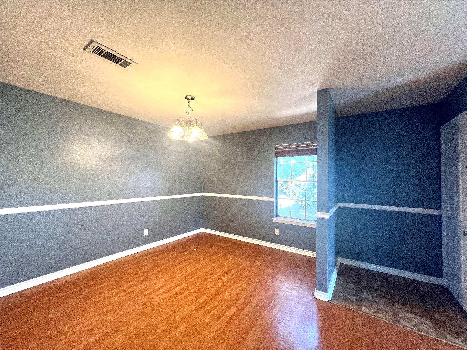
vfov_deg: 89.9
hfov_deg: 106.2
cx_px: 234
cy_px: 175
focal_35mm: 13
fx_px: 175
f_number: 1.8
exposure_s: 1/60
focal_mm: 1.57
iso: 200
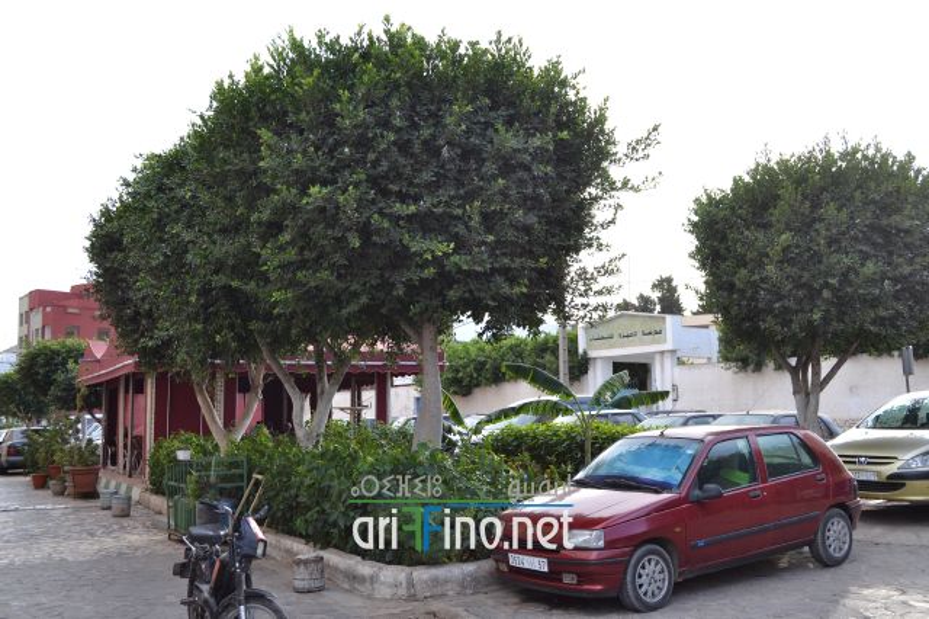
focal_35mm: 36
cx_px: 464
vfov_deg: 36.8
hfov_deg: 53.2
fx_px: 928
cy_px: 310
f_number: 5.6
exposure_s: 1/125
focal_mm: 24
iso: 110
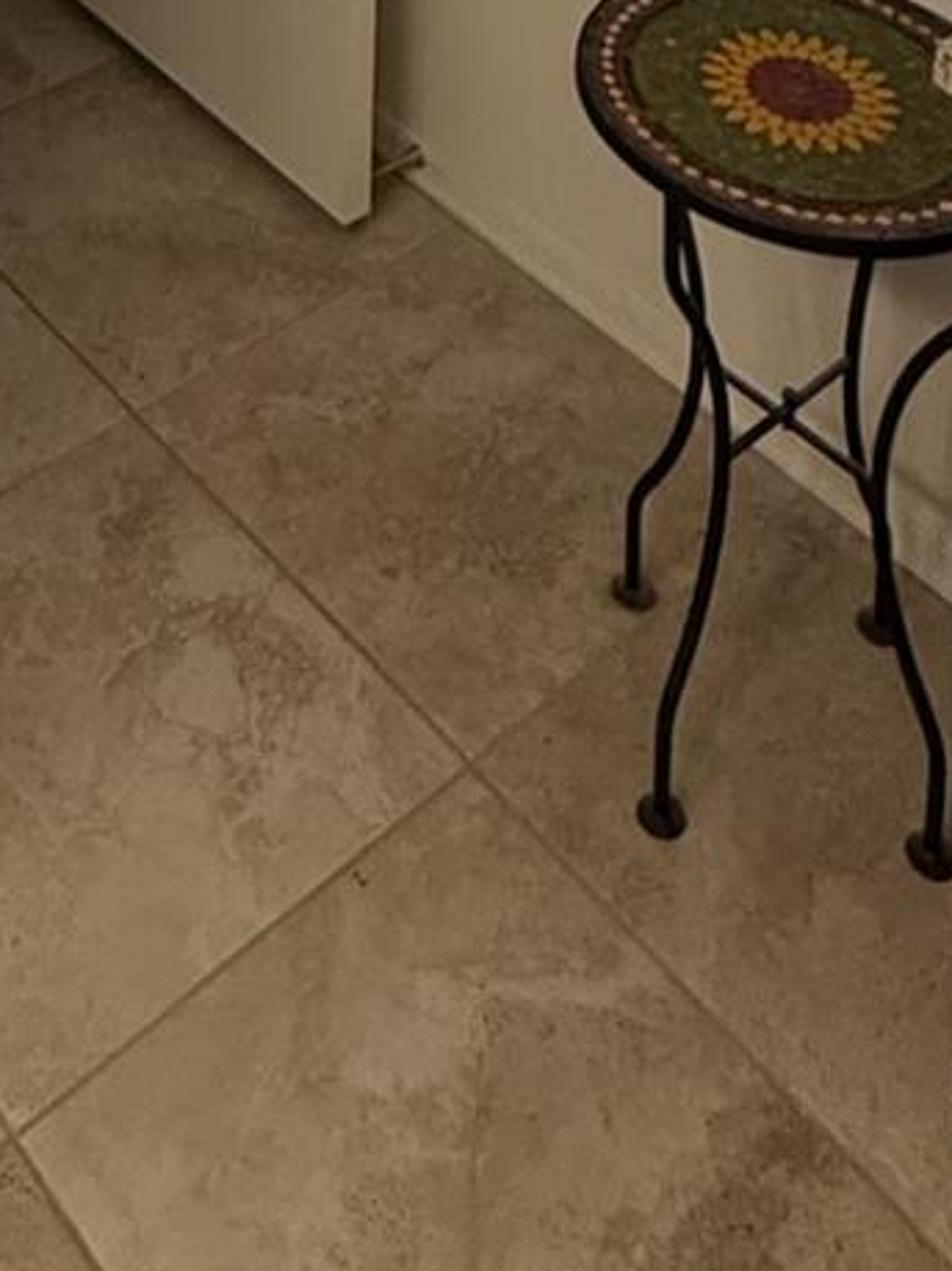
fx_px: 2238
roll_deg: -1.5
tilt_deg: -2.5
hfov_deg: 23.5
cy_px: -1193
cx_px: 138
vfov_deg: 19.7
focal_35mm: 61
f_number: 2.2
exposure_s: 1/120
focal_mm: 2.22
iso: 250
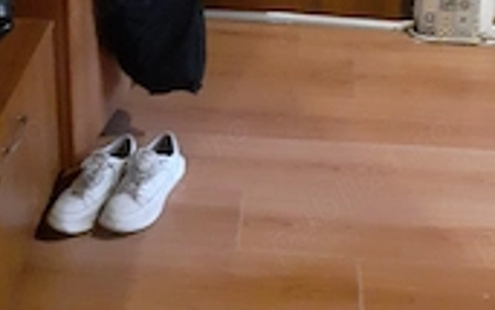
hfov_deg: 30.6
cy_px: -209
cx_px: 258
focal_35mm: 67
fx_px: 904
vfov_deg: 16.8
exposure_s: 1/17
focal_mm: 3.6
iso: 1000
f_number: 1.9
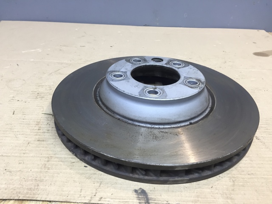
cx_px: 136
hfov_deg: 61.7
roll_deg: -3.0
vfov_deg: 48.2
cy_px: 102
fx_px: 228
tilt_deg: -32.3
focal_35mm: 29
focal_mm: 4.15
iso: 100
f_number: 2.2
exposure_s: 1/33
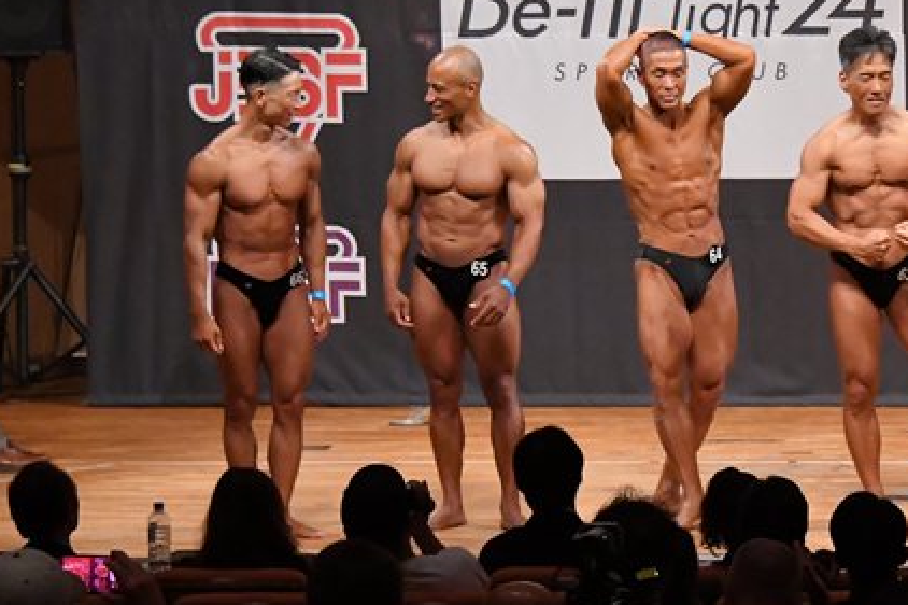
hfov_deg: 8.3
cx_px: 741
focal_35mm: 248
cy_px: 286
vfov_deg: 5.5
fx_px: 6252
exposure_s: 1/400
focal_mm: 90
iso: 7200
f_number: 5.6
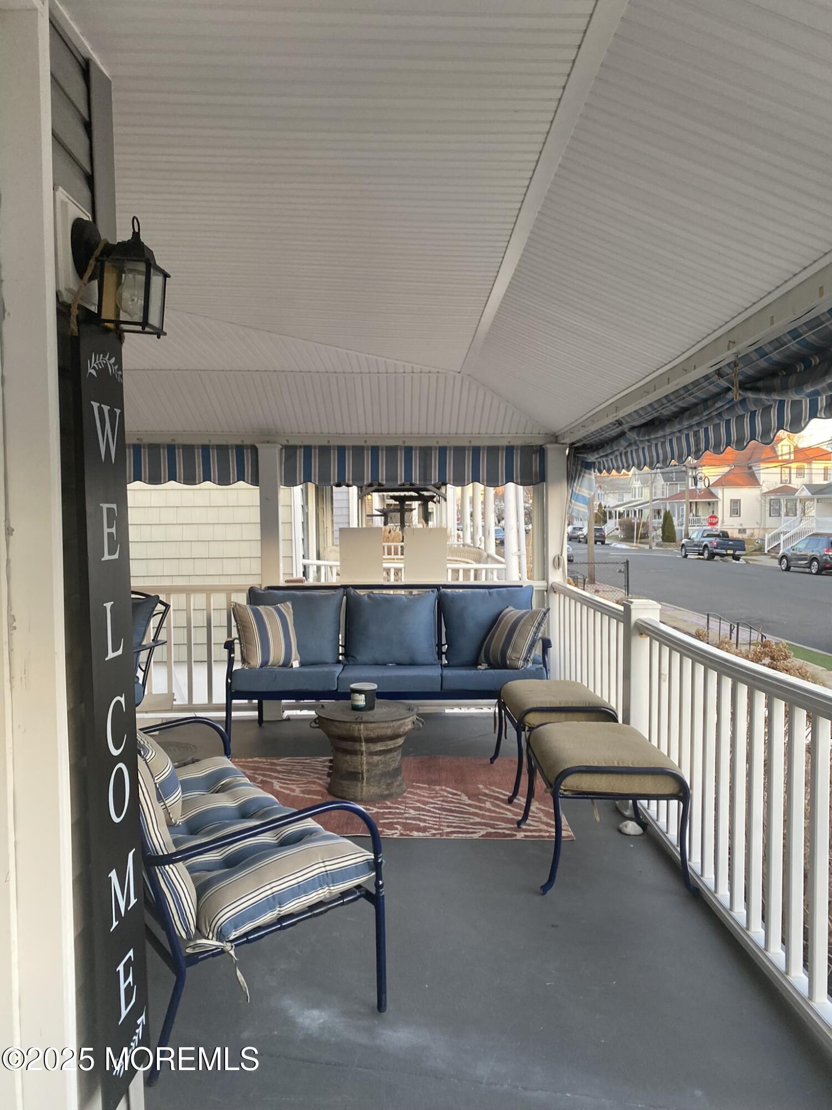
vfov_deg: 67.3
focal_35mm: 26
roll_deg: +0.1
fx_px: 833
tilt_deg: -0.7
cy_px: 555
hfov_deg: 53.1
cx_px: 416
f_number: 1.8
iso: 100
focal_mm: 4.25
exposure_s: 1/122
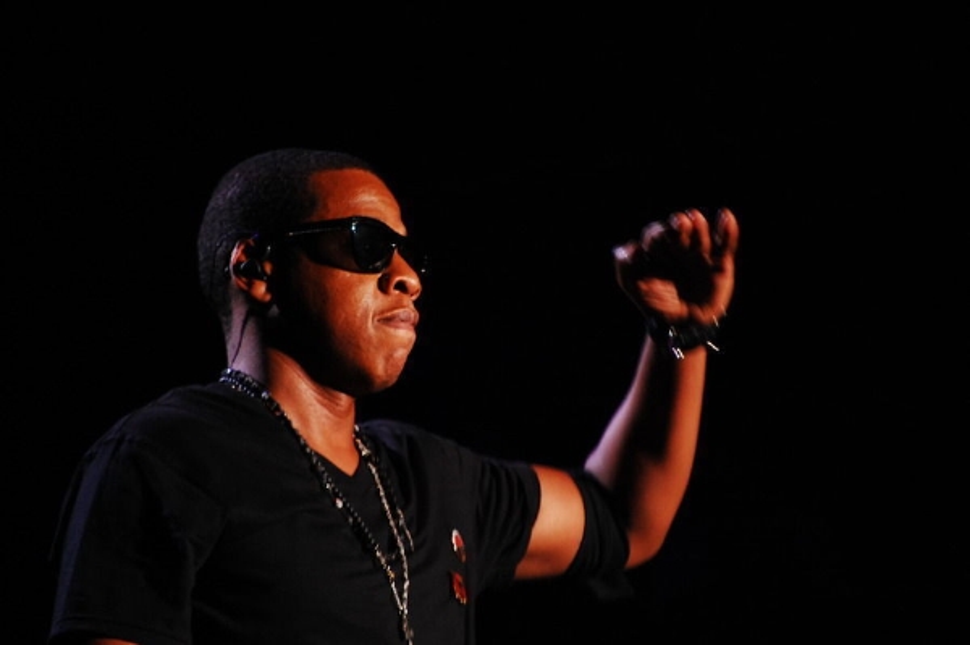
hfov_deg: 6.9
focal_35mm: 300
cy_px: 322
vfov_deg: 4.6
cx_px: 485
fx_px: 8076
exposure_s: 1/60
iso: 800
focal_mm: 200
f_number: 5.6
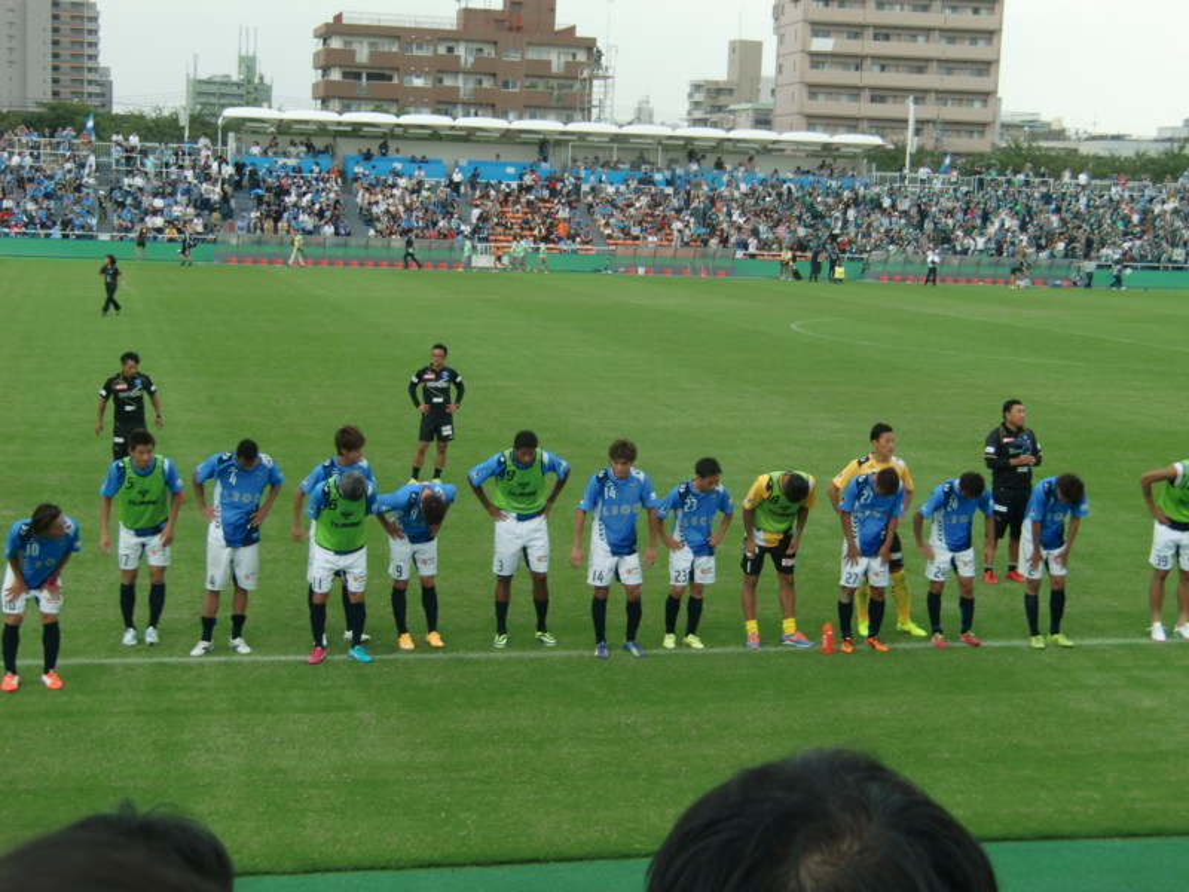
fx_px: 1889
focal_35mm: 55
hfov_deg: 34.9
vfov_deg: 26.6
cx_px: 594
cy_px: 446
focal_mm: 9.8
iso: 64
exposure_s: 1/60
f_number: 4.2
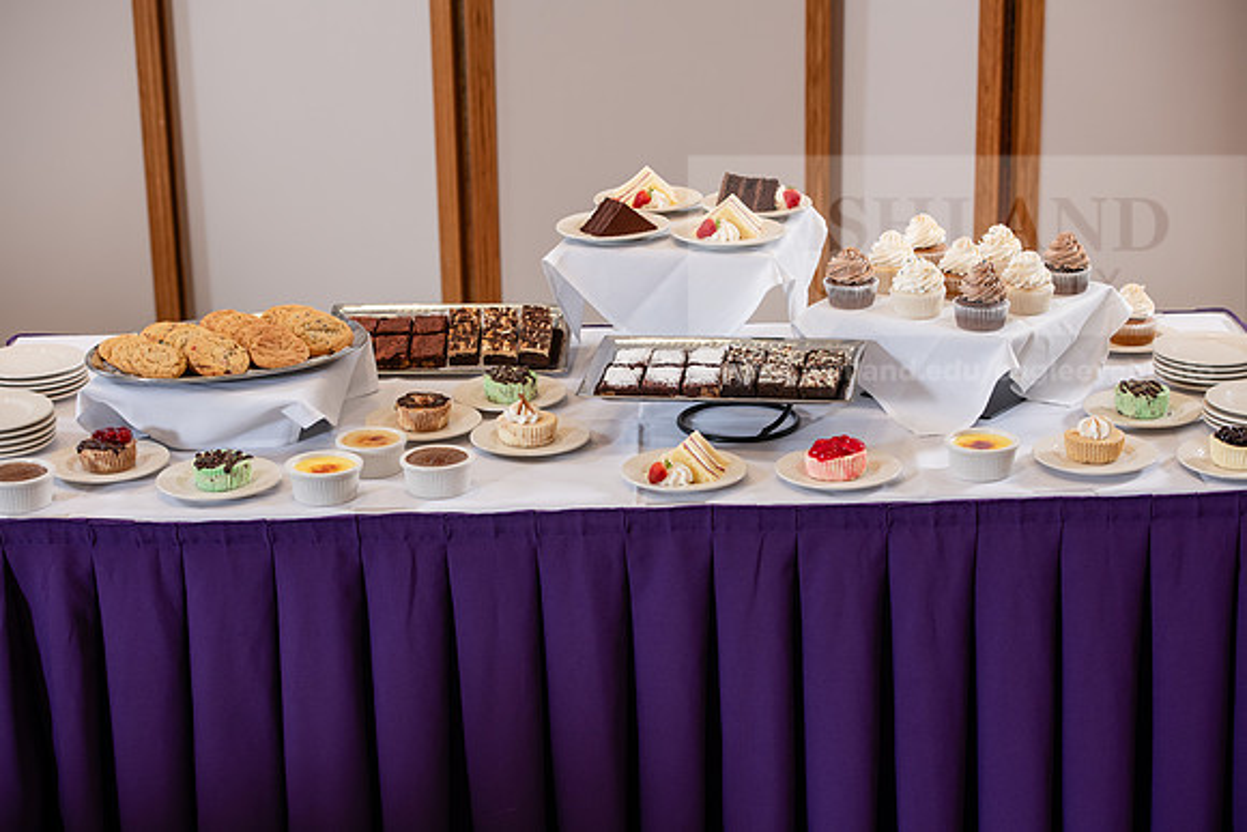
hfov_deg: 28.8
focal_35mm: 70
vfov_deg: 19.5
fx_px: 2425
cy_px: 416
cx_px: 624
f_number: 5
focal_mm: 70
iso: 640
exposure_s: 1/160
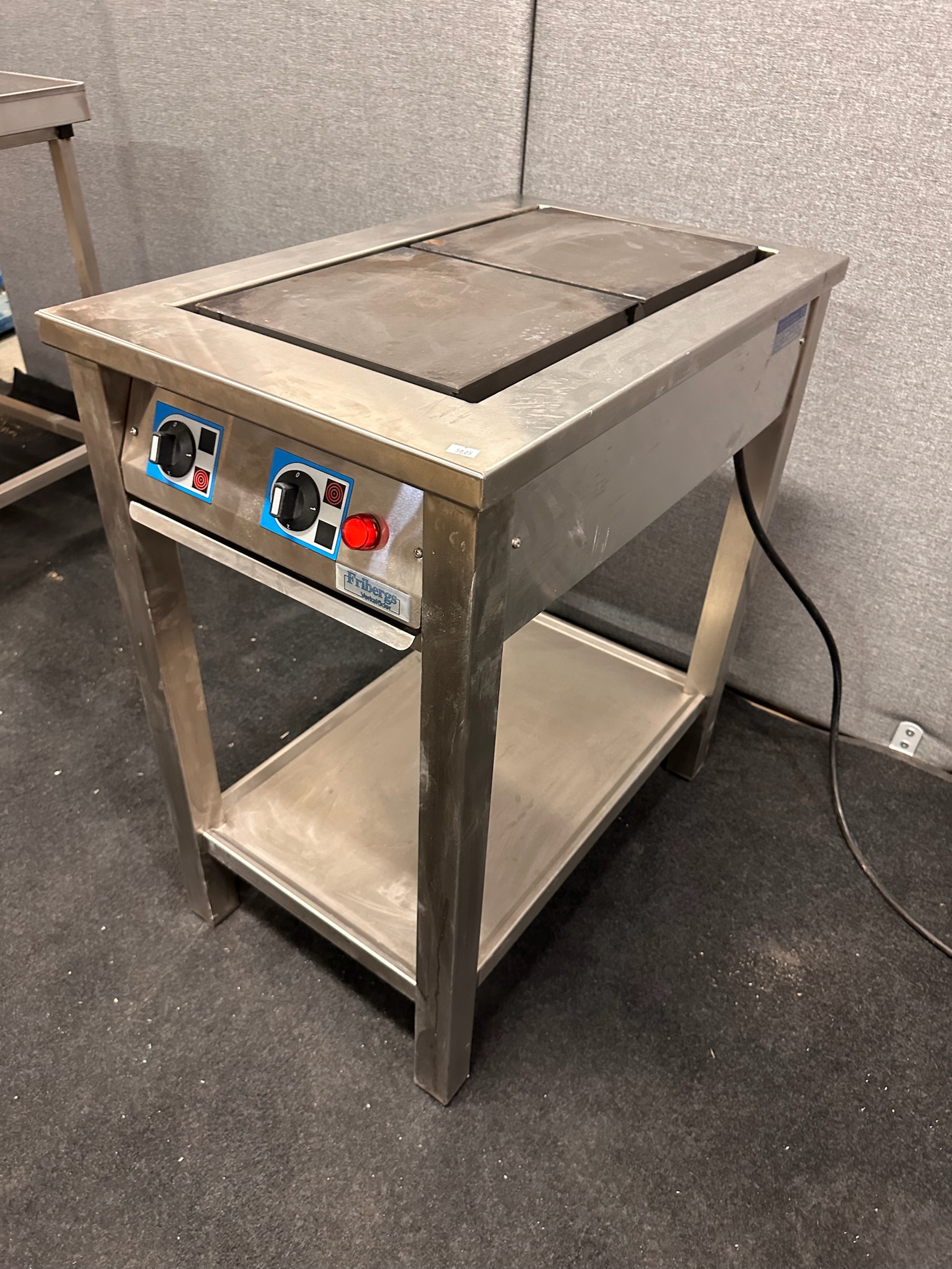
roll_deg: -3.0
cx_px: 476
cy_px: 634
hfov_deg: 56.8
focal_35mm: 24
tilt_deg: -36.8
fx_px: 880
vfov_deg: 71.6
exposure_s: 1/50
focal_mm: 6.86
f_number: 1.78
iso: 640
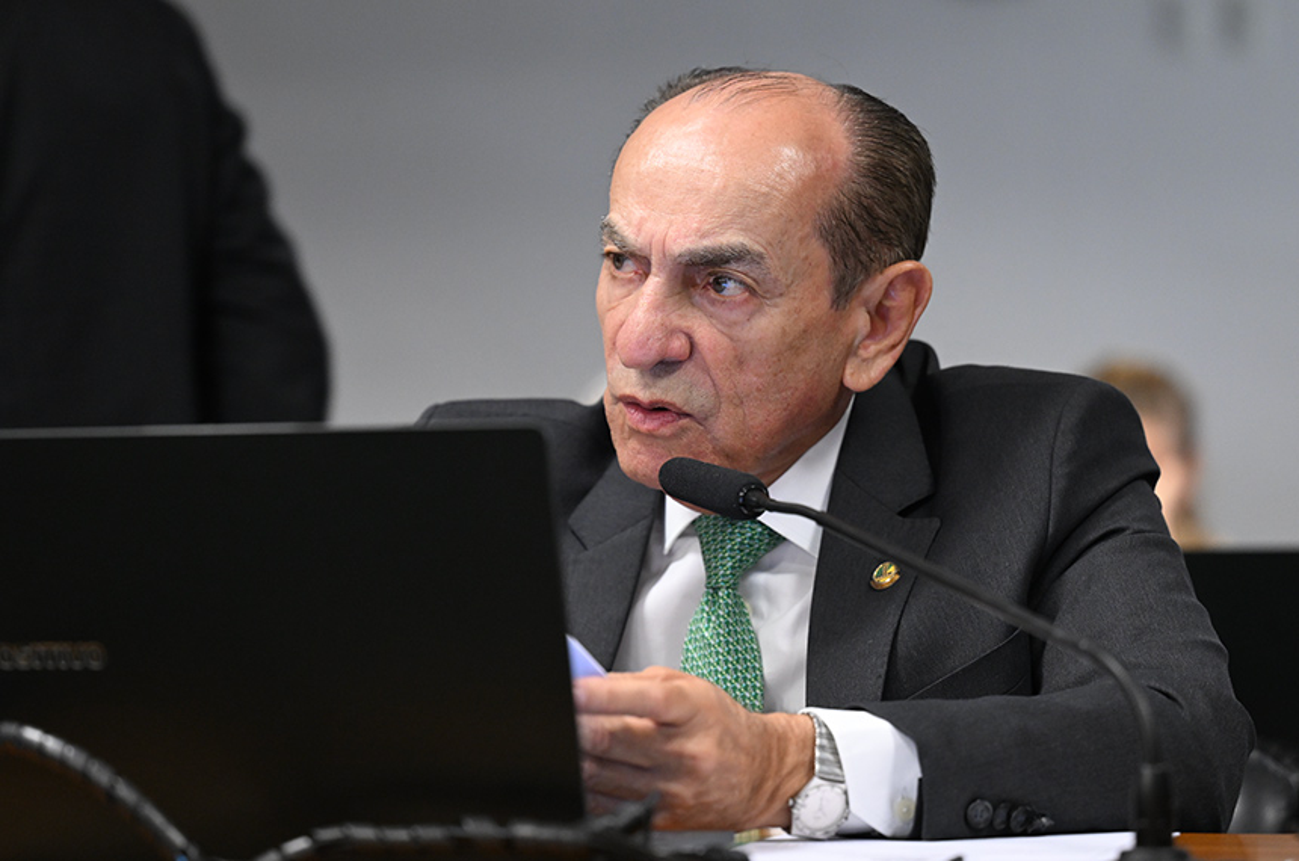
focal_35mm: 97
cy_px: 430
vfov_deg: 14.0
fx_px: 3494
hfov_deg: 21.1
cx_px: 650
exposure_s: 1/125
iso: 1600
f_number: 2.8
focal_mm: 97
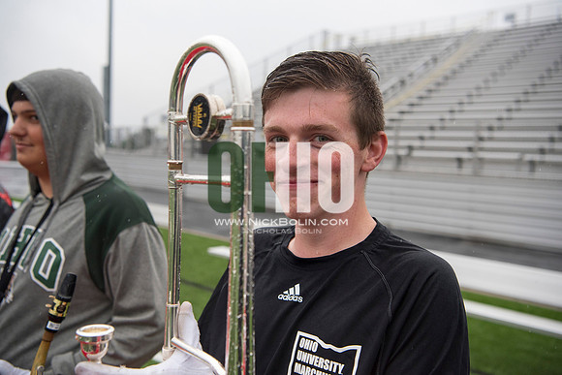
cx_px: 281
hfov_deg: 50.7
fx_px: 593
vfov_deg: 35.1
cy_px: 188
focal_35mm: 38
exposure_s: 1/1600
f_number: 4
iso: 400
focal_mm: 38
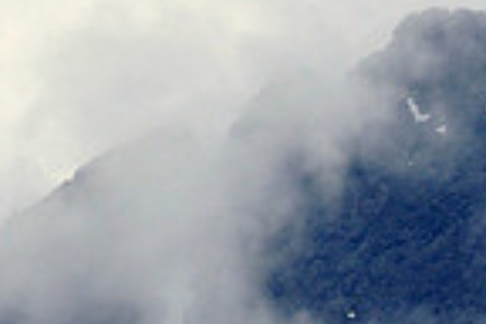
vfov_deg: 0.8
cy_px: 329
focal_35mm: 1809
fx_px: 24420
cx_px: 942
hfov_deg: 1.1
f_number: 10
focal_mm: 300
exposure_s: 1/640
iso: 500
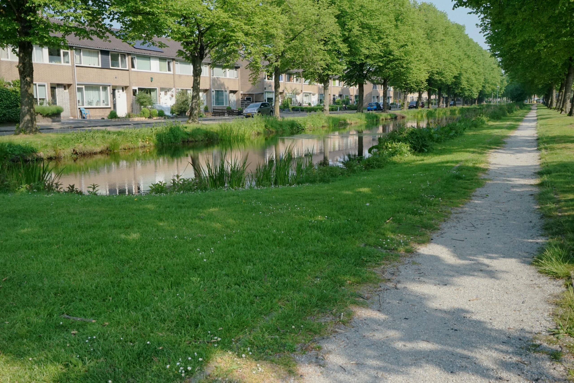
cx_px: 287
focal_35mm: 35
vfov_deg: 37.9
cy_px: 192
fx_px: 558
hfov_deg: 54.4
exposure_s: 1/500
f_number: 18
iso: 2000
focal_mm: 35
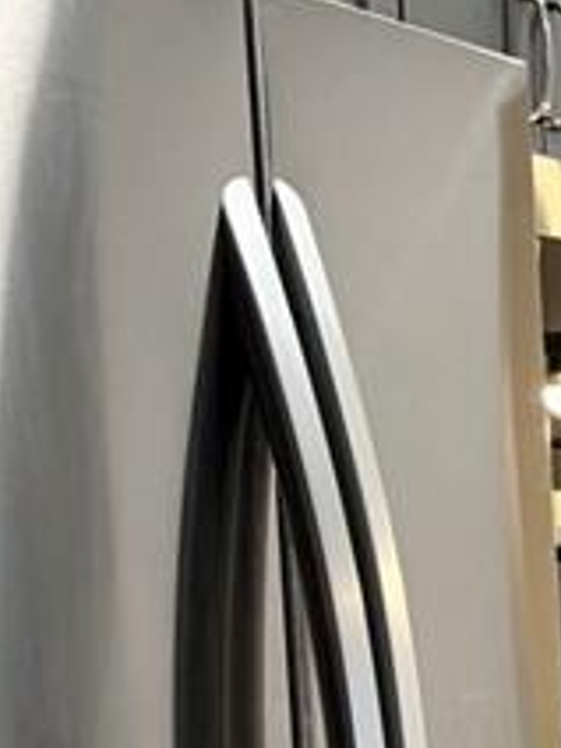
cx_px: 1432
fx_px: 3176
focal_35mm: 147
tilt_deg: -9.6
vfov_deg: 13.2
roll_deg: -0.2
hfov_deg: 8.9
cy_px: 836
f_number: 1.6
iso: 100
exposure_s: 1/60
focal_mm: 5.96
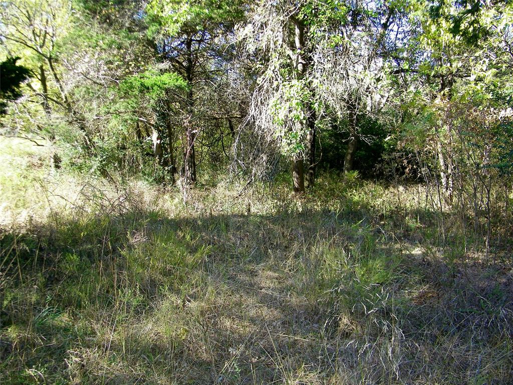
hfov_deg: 63.4
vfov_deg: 49.7
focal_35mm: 28
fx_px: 415
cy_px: 192
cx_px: 256
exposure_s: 1/100
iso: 80
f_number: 3.5
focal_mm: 5
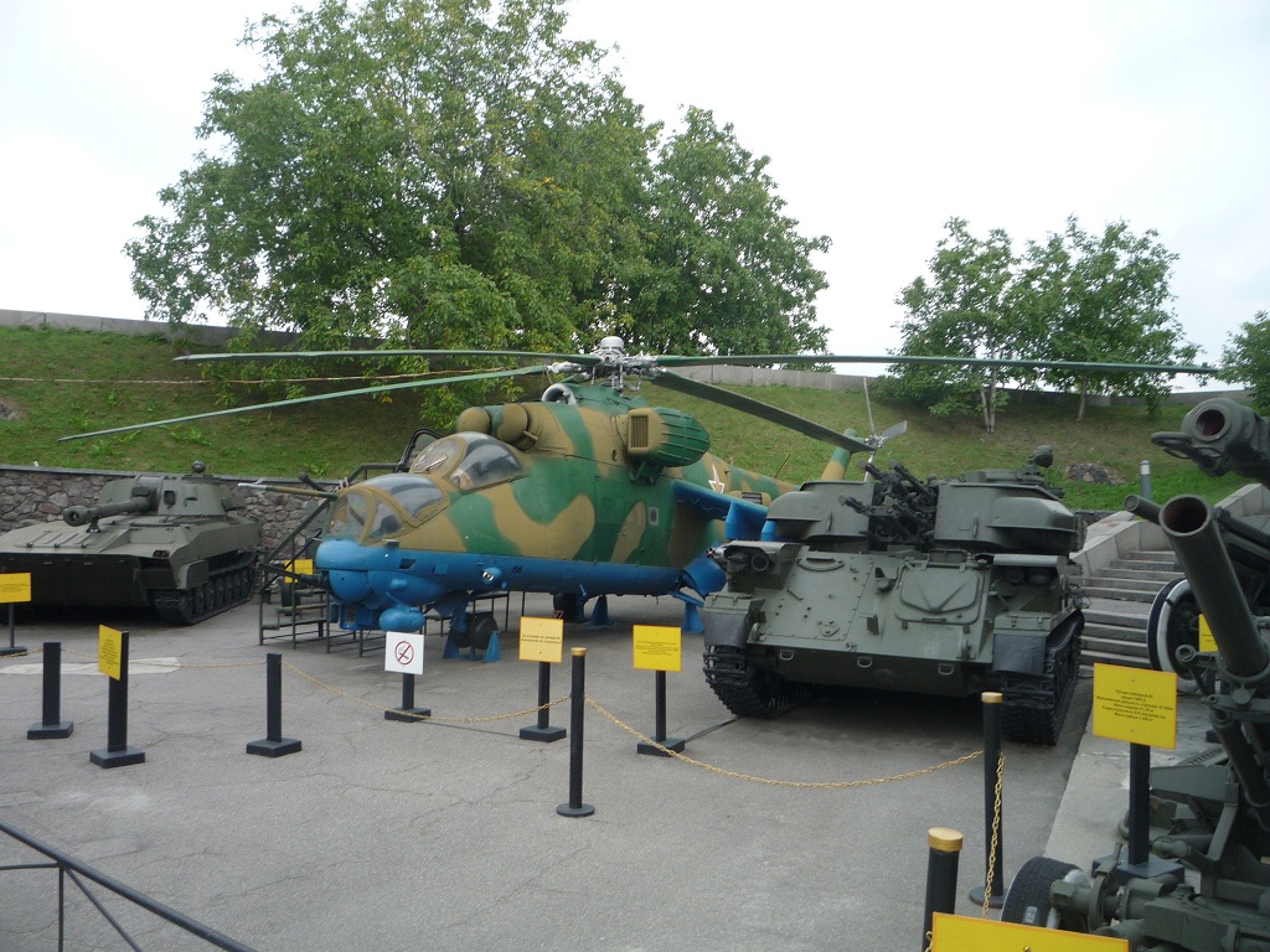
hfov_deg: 60.0
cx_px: 635
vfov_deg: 46.8
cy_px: 476
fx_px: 1101
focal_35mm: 30
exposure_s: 1/125
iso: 100
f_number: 4
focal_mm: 5.2
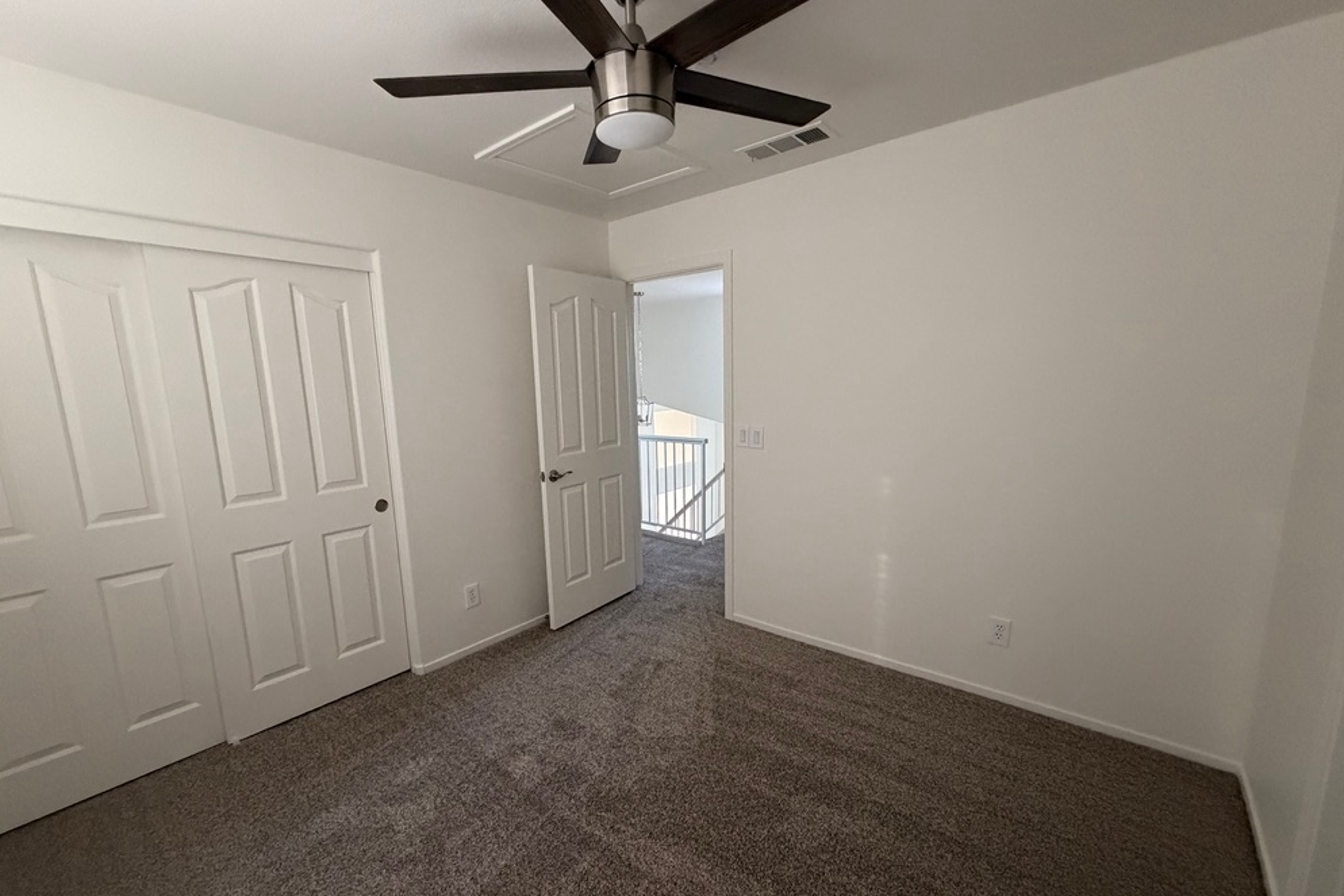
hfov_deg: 100.4
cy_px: 470
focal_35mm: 15
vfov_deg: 77.3
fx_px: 560
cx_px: 660
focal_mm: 2.22
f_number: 2.2
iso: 640
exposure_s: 1/60
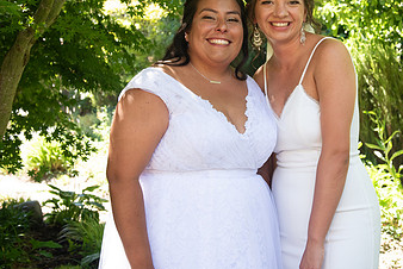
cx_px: 261
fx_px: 672
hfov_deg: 33.1
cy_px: 77
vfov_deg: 22.5
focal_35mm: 60
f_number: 4
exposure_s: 1/250
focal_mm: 35
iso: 640
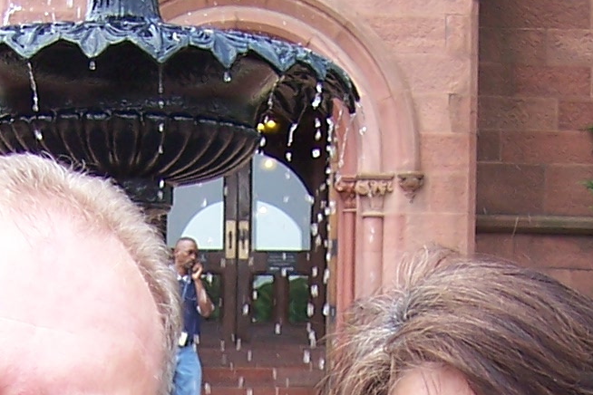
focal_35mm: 132
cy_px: 671
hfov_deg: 15.5
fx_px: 2174
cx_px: 239
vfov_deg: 9.9
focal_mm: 6
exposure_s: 1/180
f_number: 3
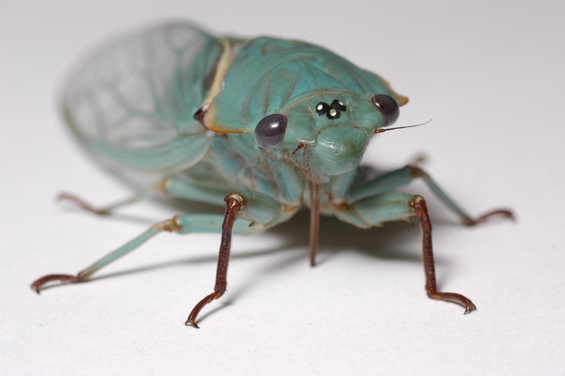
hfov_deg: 13.1
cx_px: 282
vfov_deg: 8.7
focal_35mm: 158
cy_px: 188
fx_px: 2469
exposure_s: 1/40
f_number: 11
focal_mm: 105
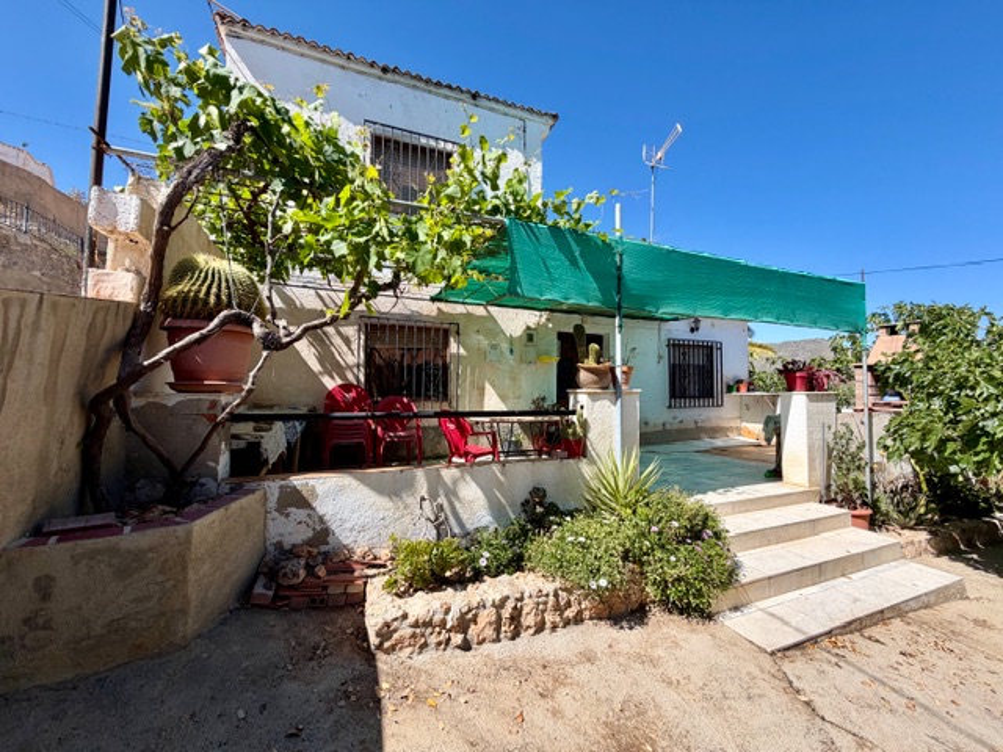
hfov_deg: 102.1
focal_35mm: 14
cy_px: 376
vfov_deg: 85.7
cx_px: 502
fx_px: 406
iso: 32
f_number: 2.2
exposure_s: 1/770
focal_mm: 2.22
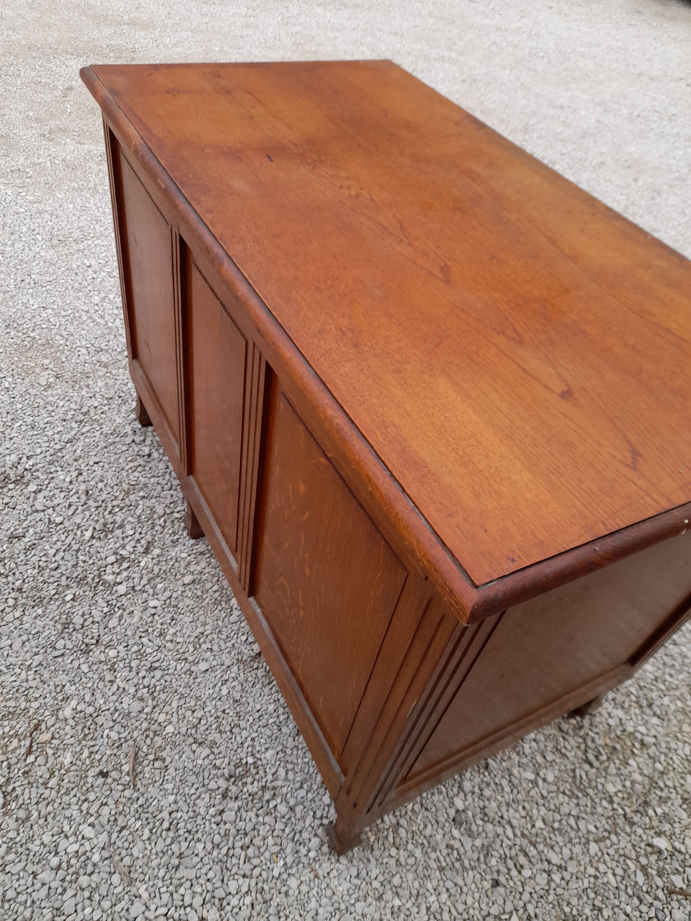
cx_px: 346
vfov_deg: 69.4
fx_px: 665
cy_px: 460
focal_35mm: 25
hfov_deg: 54.9
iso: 25
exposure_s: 1/100
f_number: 2
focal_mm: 4.6
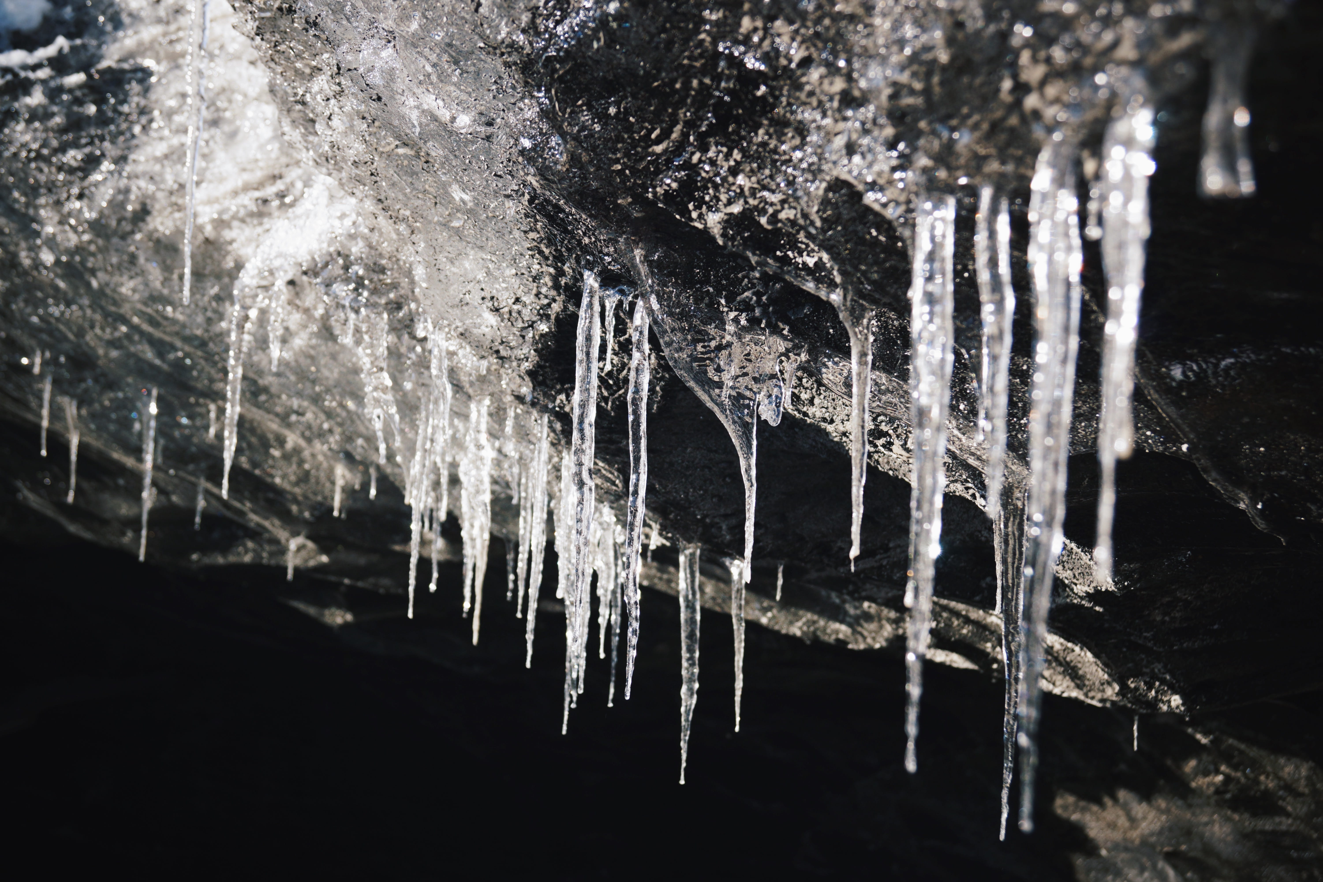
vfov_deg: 29.9
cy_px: 441
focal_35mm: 45
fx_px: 1654
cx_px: 662
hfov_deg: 43.6
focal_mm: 30
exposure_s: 1/640
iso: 200
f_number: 5.6
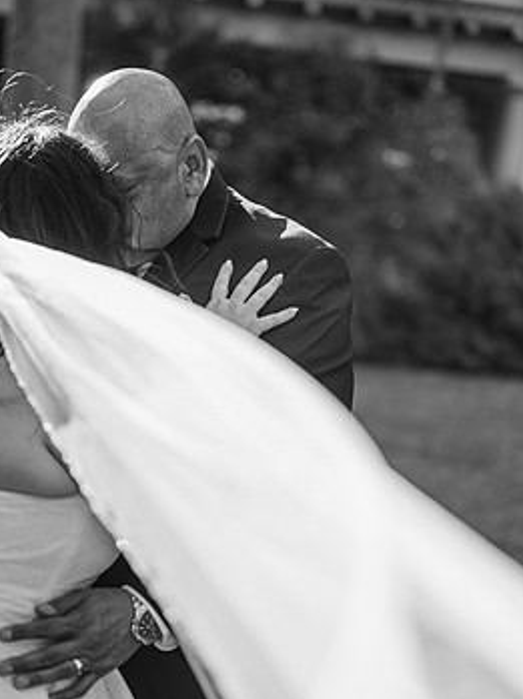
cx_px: 251
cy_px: 310
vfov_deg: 31.2
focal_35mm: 62
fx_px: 1251
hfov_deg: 23.6
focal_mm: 50
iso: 110
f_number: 1.8
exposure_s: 1/1250
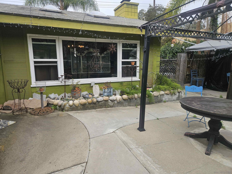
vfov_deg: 58.9
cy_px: 87
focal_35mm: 23
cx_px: 116
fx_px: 154
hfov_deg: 73.9
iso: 80
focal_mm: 5.4
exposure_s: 1/2000
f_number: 1.8
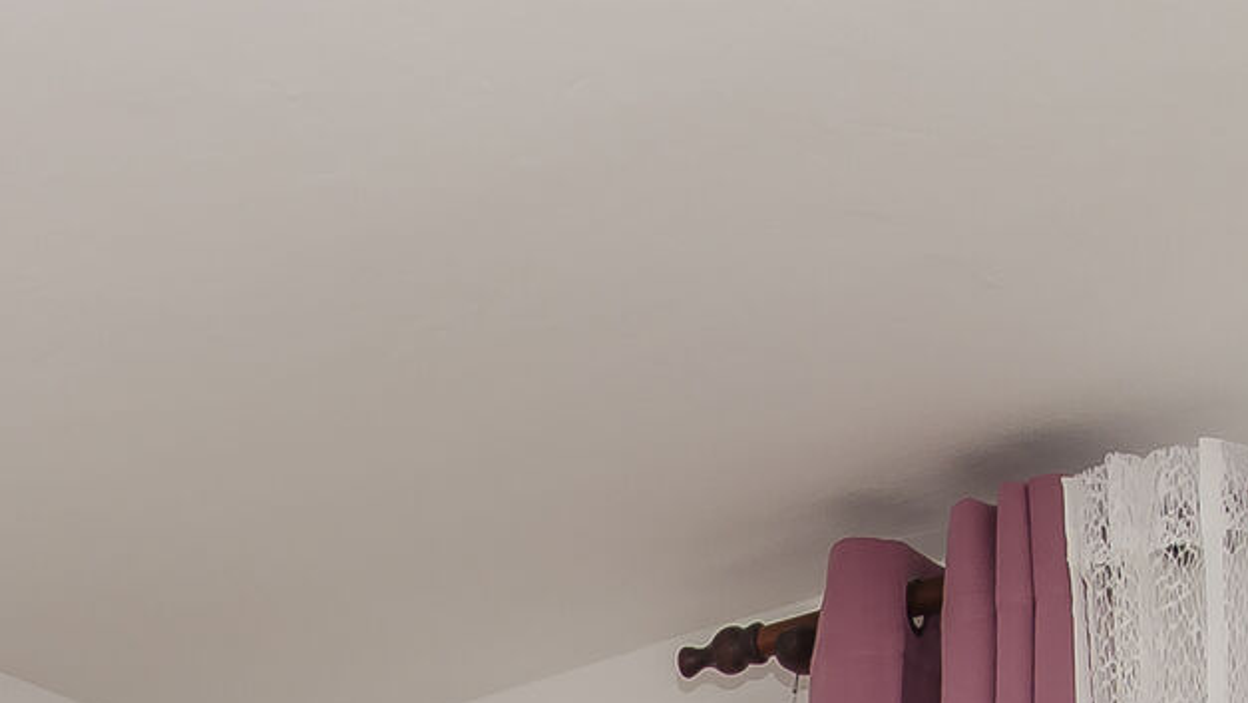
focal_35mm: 70
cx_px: -80
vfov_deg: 12.8
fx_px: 2317
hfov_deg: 27.8
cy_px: 1732
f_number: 7.1
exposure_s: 1/100
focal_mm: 10
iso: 100
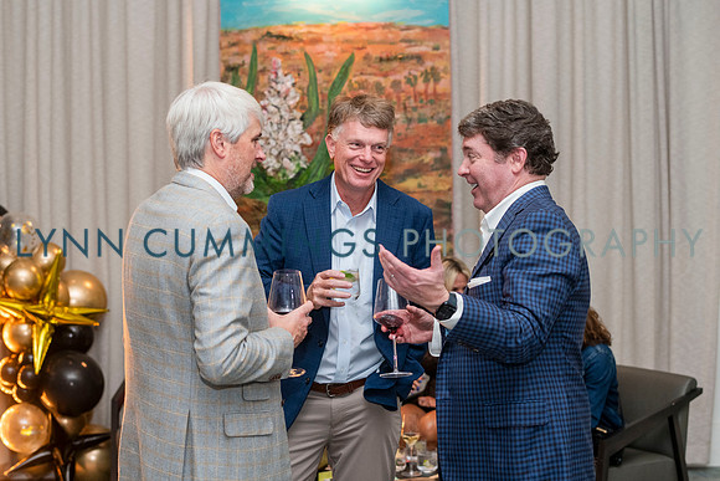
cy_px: 231
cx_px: 356
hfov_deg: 32.7
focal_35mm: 61
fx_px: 1229
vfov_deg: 22.1
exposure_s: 1/125
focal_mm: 58
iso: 1250
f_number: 4
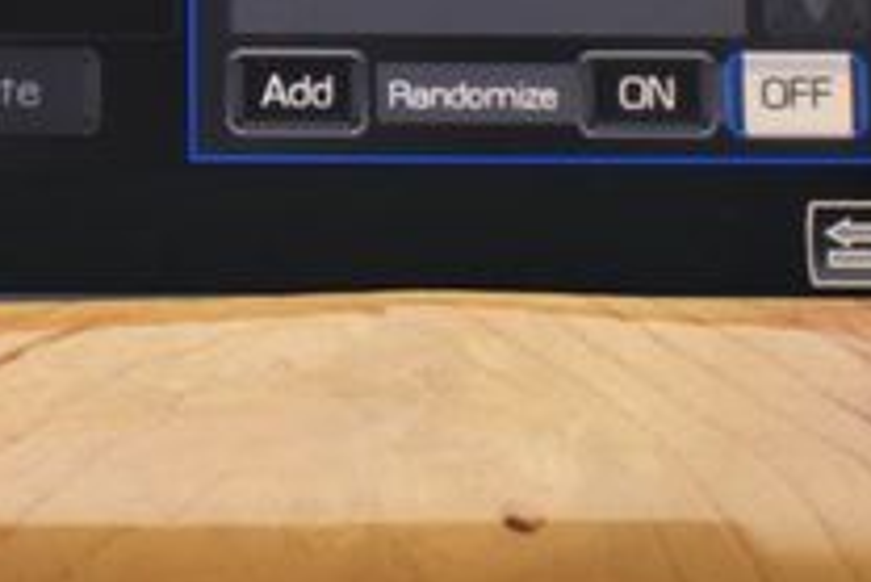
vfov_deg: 7.8
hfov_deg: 11.7
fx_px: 4237
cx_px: 218
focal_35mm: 175
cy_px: -151
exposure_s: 1/60
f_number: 8
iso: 400
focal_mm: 38
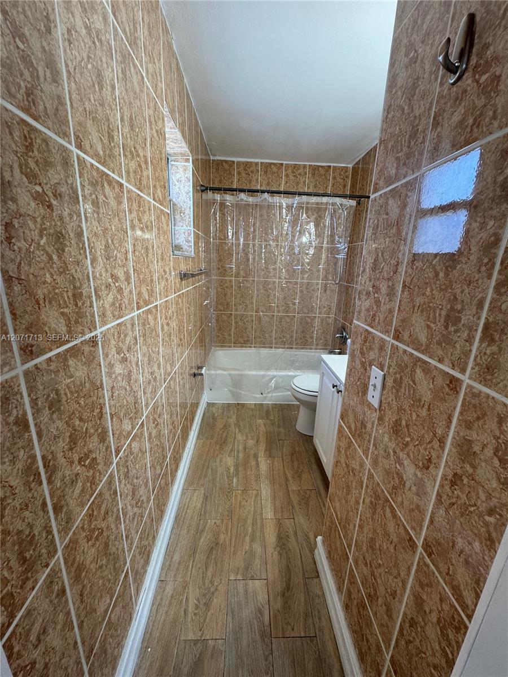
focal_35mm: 14
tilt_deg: -15.9
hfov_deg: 85.7
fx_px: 274
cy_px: 338
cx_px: 254
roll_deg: -2.0
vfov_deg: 102.1
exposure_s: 1/120
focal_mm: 2.22
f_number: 2.2
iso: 200
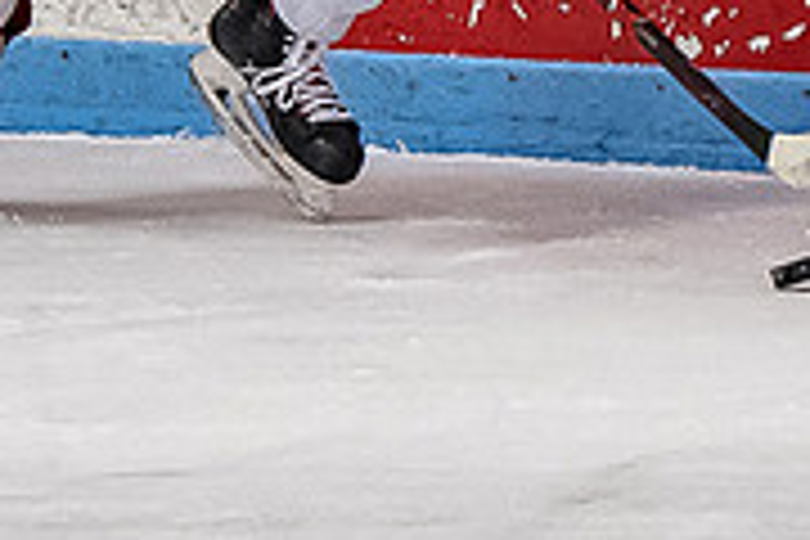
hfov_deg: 1.5
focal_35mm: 1365
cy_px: -322
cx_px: 189
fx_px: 30710
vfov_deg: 1.0
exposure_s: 1/800
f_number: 3.2
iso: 1600
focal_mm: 135
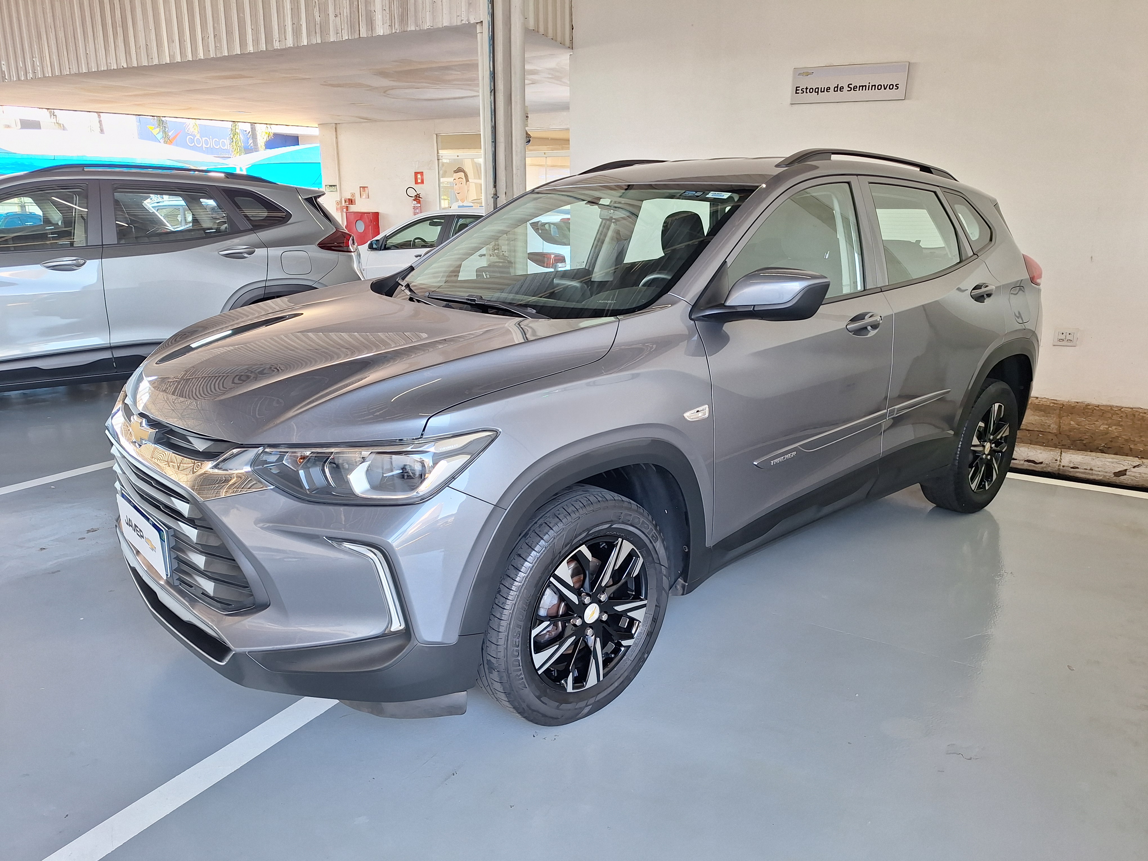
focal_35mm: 23
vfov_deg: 58.9
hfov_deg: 73.9
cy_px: 430
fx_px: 763
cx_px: 574
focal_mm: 5.54
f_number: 1.8
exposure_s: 1/60
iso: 40
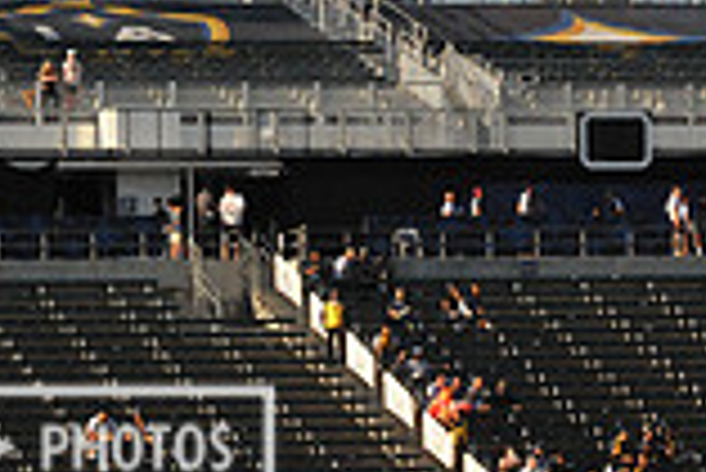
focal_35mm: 295
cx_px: -45
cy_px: -229
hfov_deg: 6.9
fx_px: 5791
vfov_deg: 4.6
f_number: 16
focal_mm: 80
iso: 1600
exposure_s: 1/1000
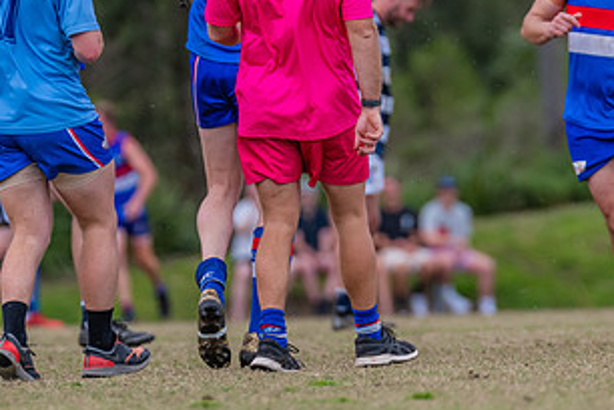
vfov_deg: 1.9
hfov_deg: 2.8
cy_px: 106
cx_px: 239
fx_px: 12603
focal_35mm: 739
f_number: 5
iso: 800
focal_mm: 380
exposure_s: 1/2000
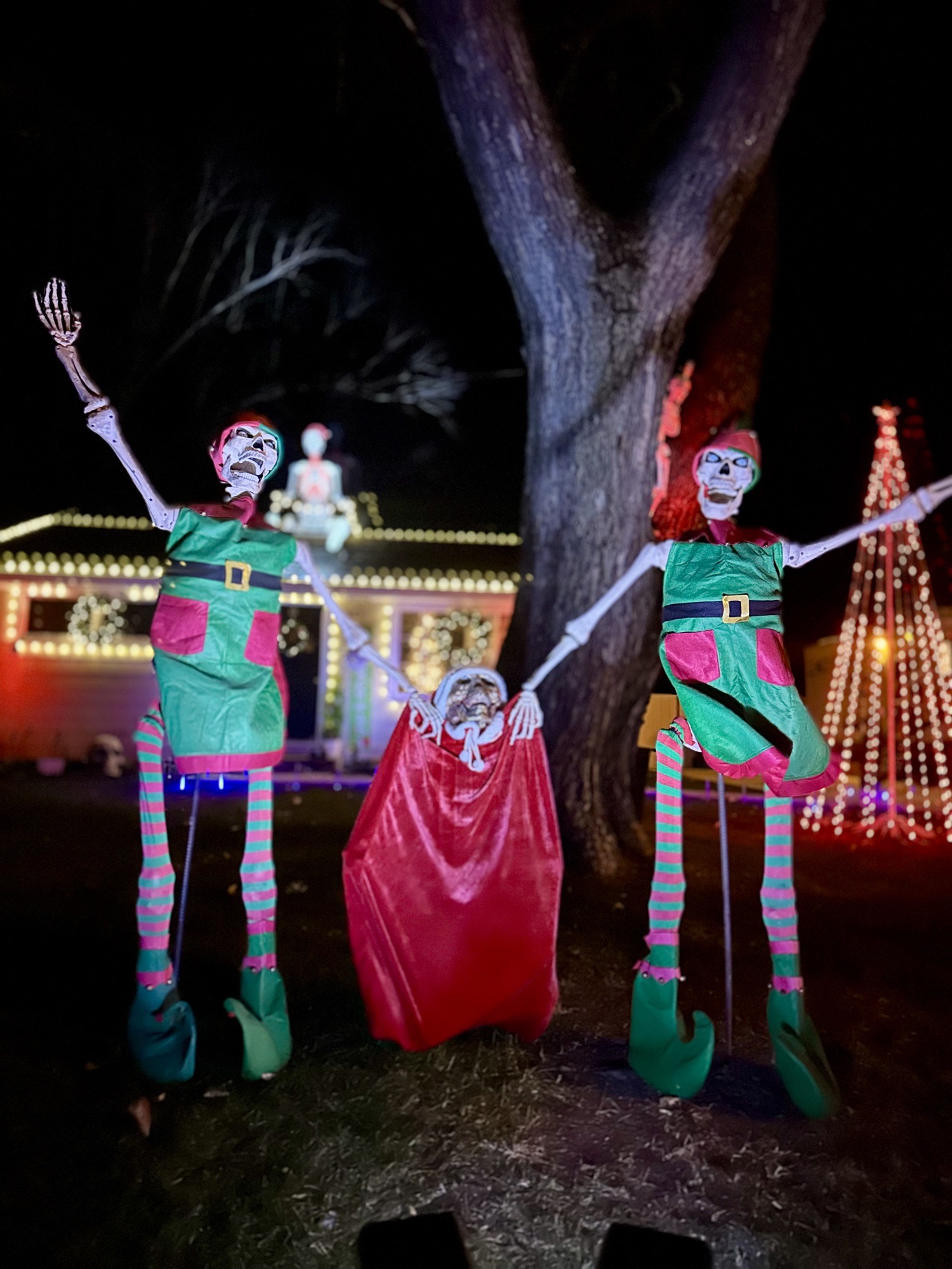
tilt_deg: +5.9
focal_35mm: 24
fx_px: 880
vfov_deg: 71.6
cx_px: 476
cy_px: 634
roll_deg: -1.9
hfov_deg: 56.8
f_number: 1.78
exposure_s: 1/26
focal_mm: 6.86
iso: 2000
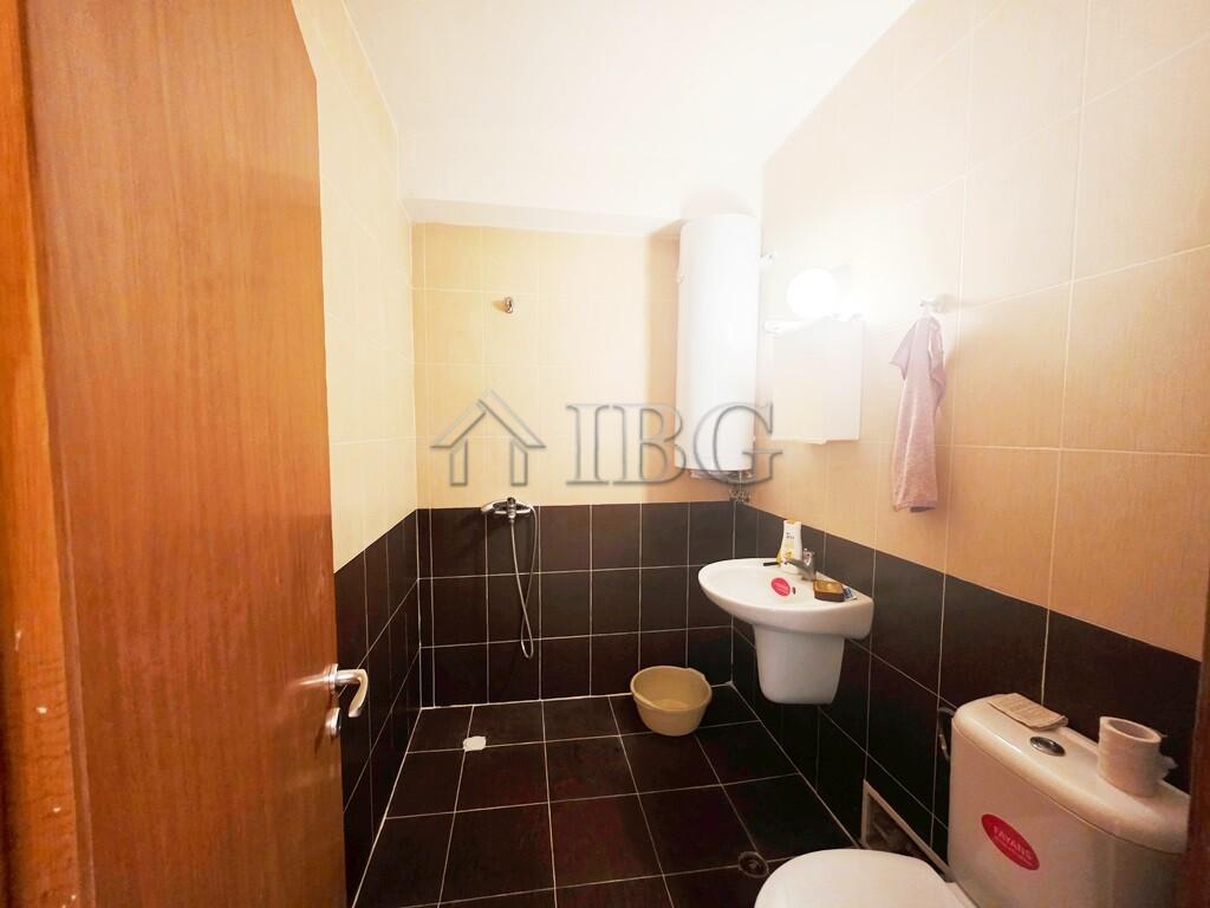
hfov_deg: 106.2
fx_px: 454
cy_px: 454
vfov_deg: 89.9
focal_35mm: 13
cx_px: 605
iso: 640
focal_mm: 2.2
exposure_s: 1/50
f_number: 1.9
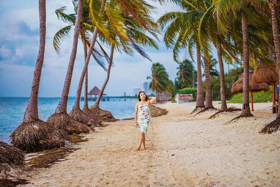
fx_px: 451
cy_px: 94
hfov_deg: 34.5
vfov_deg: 23.4
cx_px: 140
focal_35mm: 58
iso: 640
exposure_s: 1/5000
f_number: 1.4
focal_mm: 58
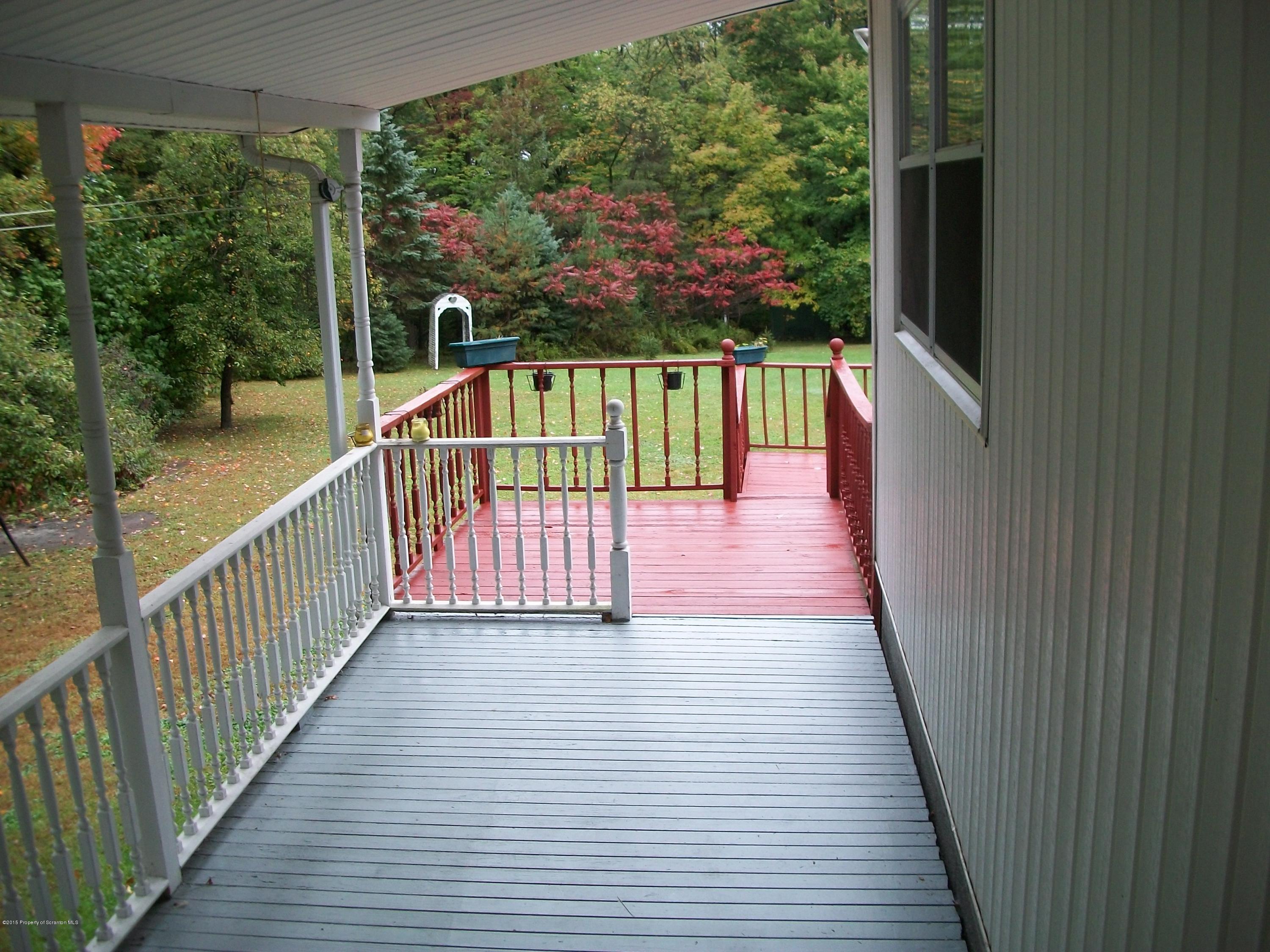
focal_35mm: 32
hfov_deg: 56.8
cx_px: 635
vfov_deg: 44.2
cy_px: 476
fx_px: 1174
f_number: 2.9
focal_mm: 5.7
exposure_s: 1/80
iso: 80
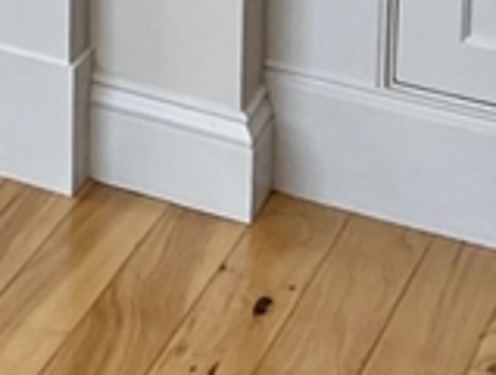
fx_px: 2398
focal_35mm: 167
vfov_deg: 7.8
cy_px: -716
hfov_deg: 9.2
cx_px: -1045
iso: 40
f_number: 1.5
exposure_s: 1/120
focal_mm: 5.7
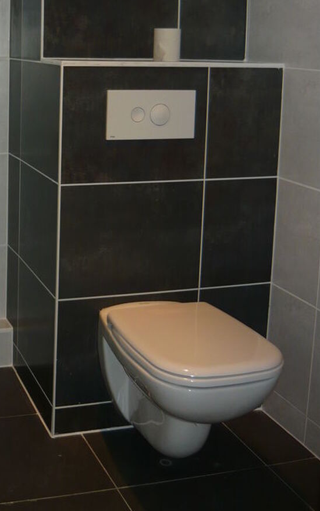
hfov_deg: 23.7
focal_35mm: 53
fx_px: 740
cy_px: 127
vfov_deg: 37.2
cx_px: 31
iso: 100
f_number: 2.8
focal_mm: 5.5
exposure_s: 1/30
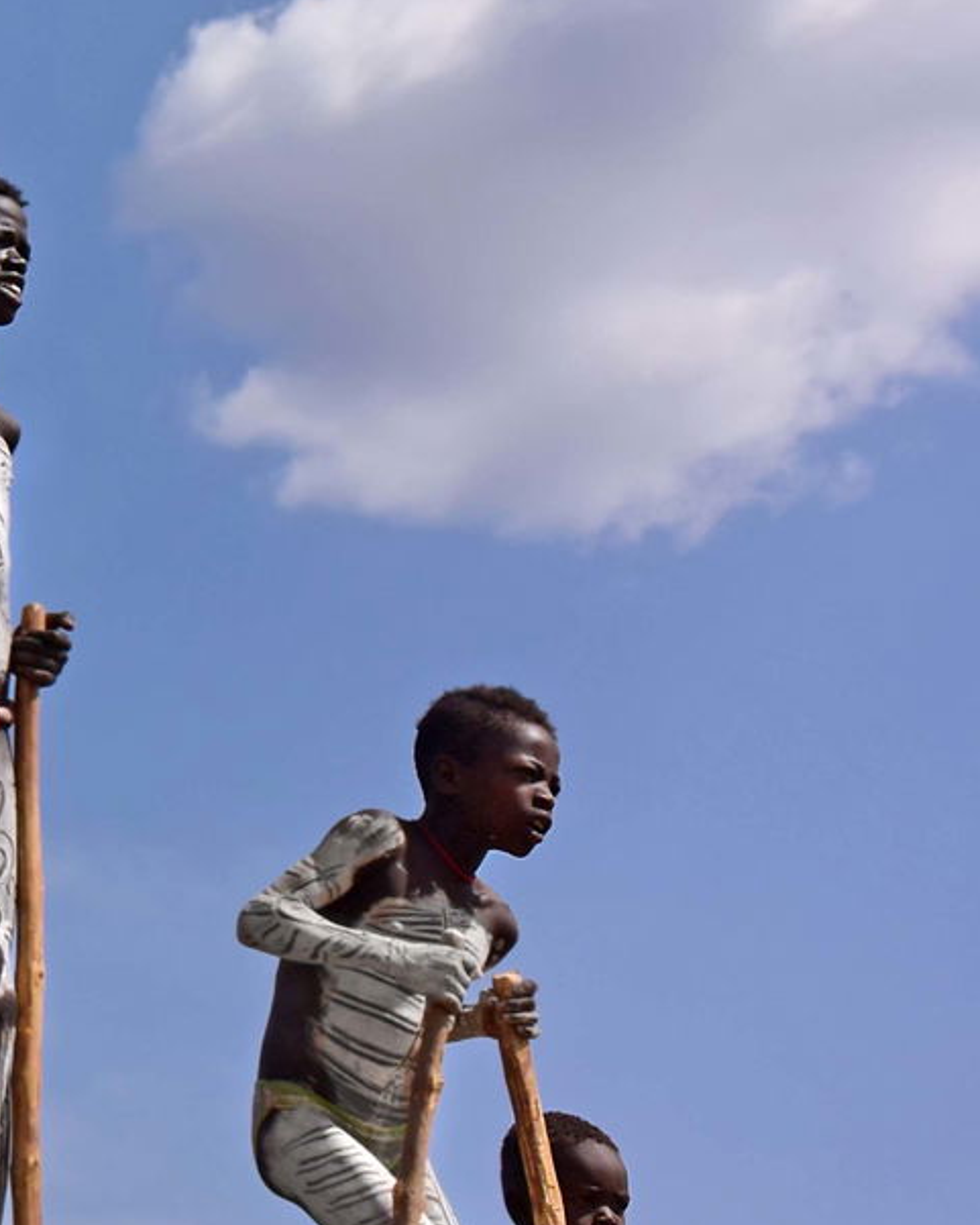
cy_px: 143
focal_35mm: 141
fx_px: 5111
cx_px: -909
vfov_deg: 13.6
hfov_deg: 10.2
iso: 160
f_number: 5
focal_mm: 17.6
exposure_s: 1/1250
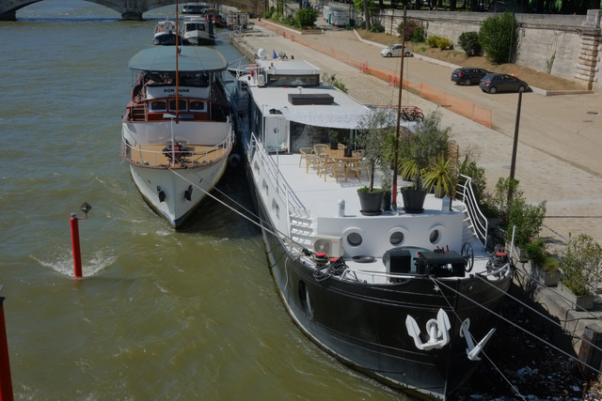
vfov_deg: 32.6
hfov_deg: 47.4
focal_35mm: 41
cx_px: 301
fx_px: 686
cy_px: 200
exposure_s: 1/450
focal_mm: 27
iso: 200
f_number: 11
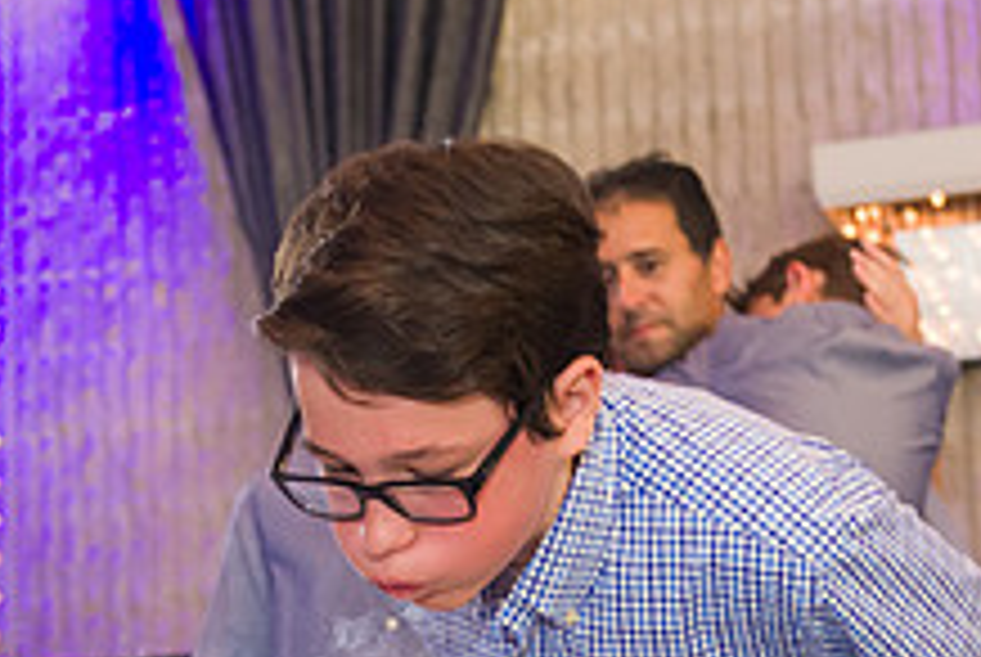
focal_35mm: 85
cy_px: 547
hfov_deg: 23.9
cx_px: 423
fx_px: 2319
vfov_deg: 16.0
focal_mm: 32
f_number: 3.2
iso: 1250
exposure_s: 1/125
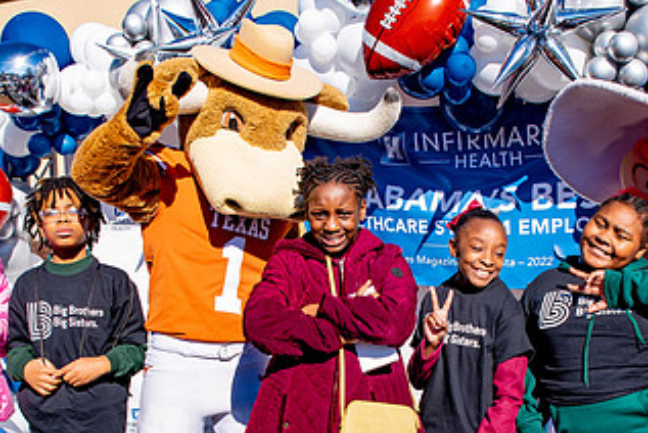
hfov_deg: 18.1
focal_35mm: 113
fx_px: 2036
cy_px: 395
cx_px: 365
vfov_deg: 12.1
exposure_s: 1/250
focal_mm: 55
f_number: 6.3
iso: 100
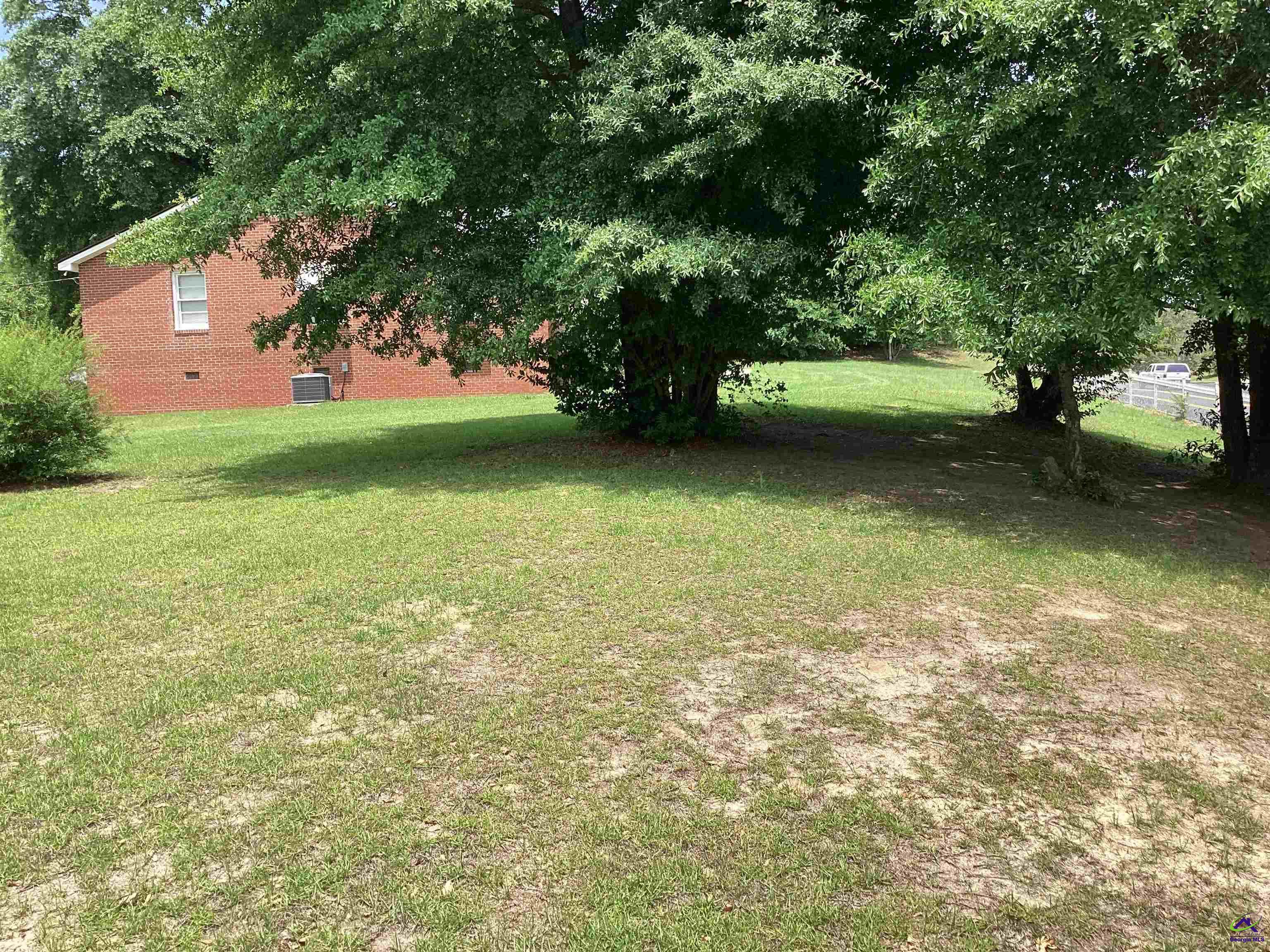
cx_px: 635
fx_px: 1137
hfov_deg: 58.4
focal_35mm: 31
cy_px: 476
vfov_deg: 45.4
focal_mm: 3.3
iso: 25
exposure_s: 1/741
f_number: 2.4
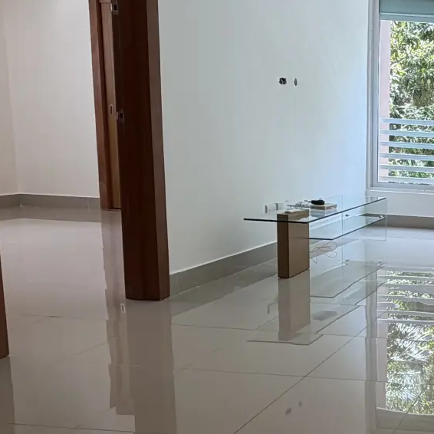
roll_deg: -3.1
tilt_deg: -8.4
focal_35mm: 42
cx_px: 590
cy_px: 226
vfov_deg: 40.0
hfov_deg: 30.0
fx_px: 596
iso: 80
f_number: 2.2
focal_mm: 2.22
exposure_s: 1/120
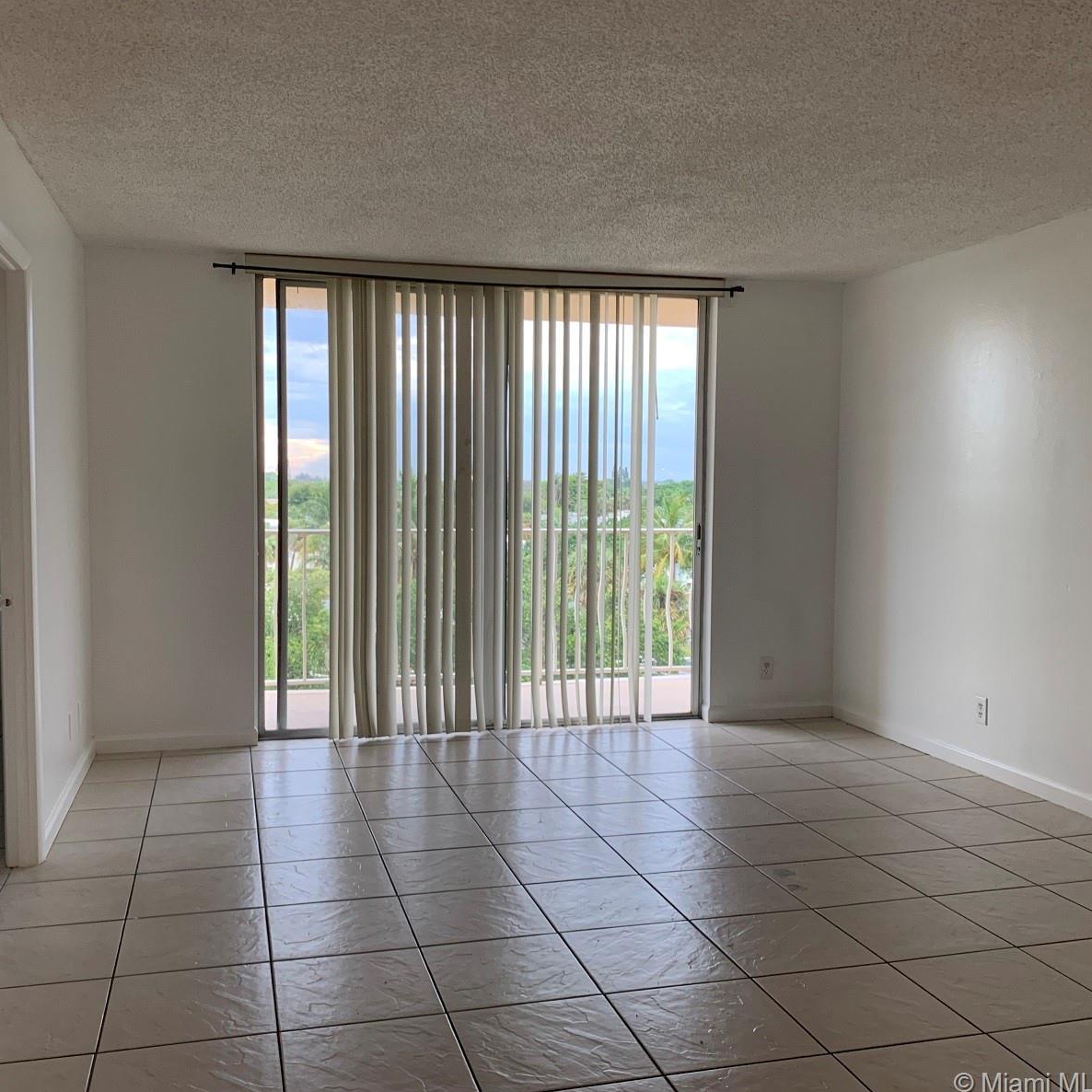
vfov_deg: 52.5
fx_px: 1106
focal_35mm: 31
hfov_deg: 52.5
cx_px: 517
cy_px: 550
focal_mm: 4.25
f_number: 1.8
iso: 80
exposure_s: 1/120
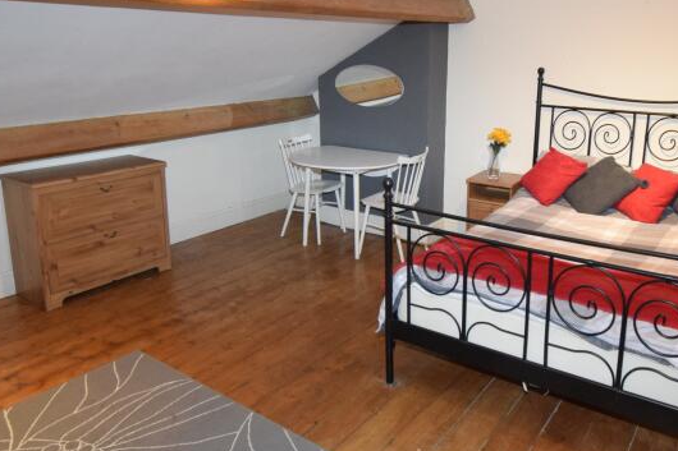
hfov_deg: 63.3
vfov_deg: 44.7
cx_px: 397
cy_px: 185
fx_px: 546
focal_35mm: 29
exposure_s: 1/60
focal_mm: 10
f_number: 4.5
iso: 1600
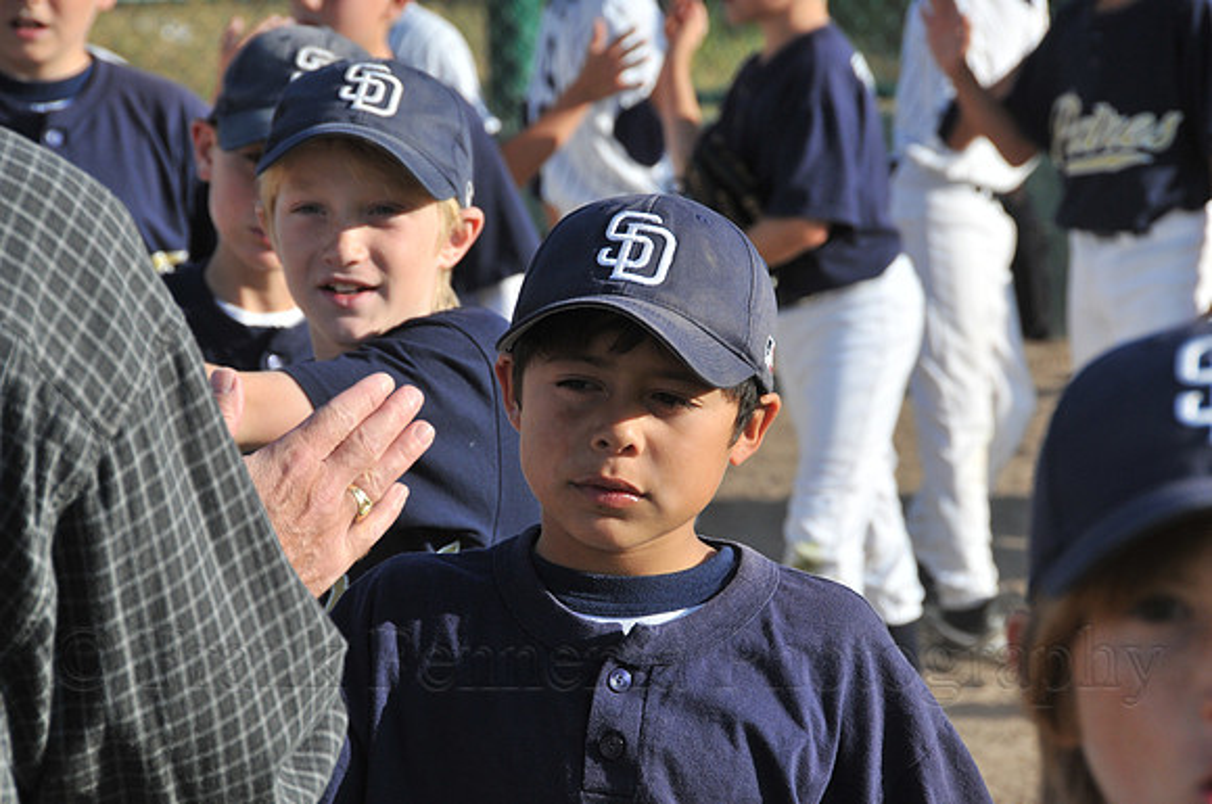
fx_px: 6808
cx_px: 606
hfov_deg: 10.2
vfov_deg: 6.8
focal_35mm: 202
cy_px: 402
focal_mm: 135
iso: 400
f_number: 11
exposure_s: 1/500
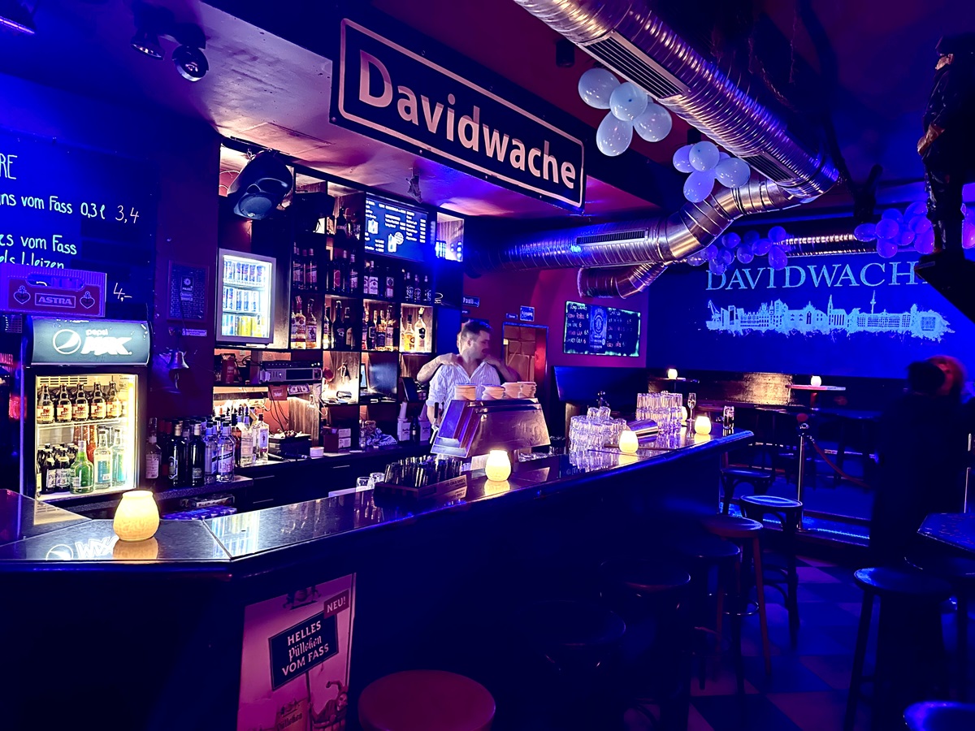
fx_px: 676
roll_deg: -2.3
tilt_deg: -0.4
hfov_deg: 71.6
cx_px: 488
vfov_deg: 56.8
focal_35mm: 24
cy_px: 366
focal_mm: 6.86
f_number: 1.78
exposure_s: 1/26
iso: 2000
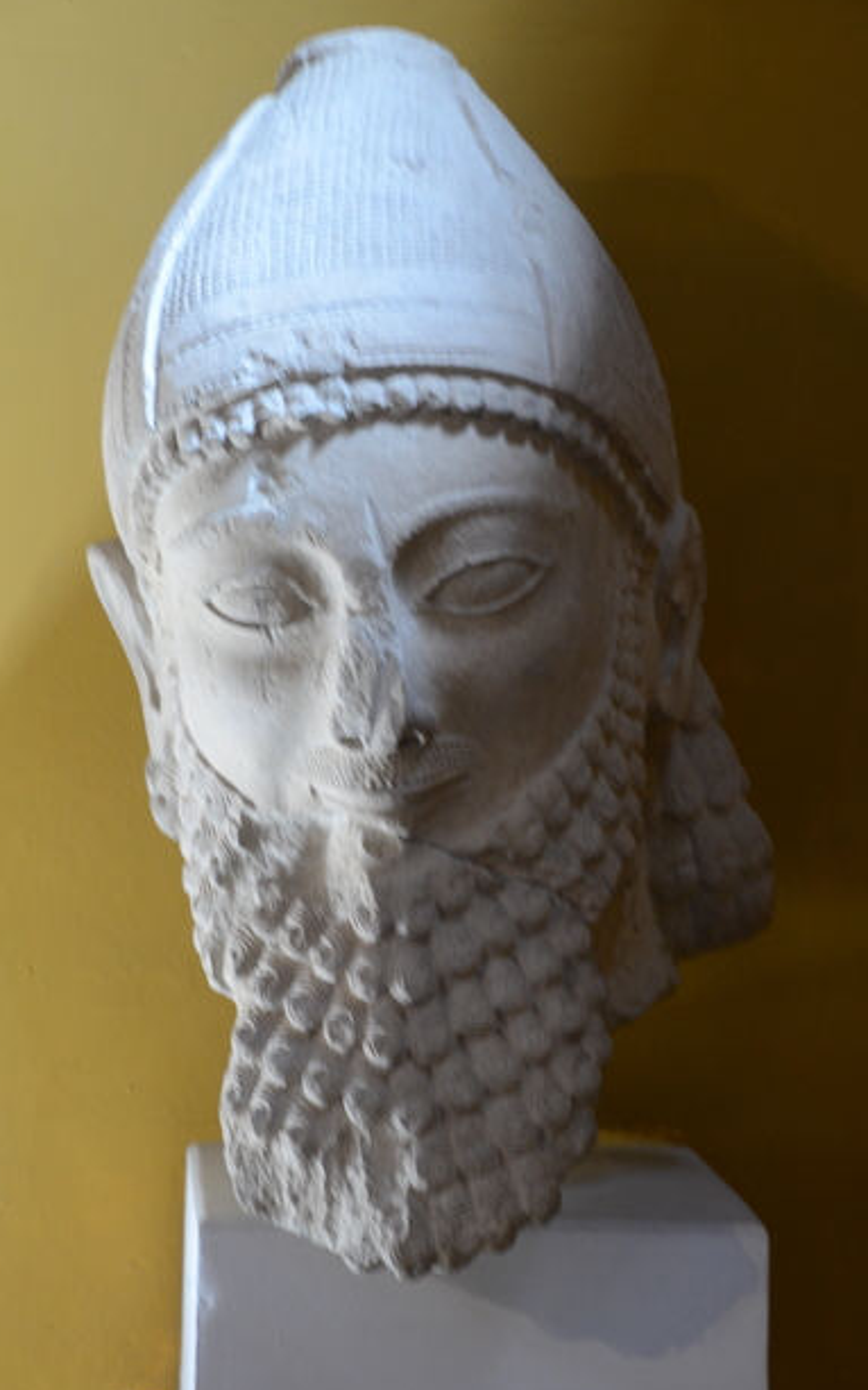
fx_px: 4884
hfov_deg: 10.2
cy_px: 703
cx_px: 480
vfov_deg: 16.2
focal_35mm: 129
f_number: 5.3
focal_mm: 78
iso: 1000
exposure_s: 1/8
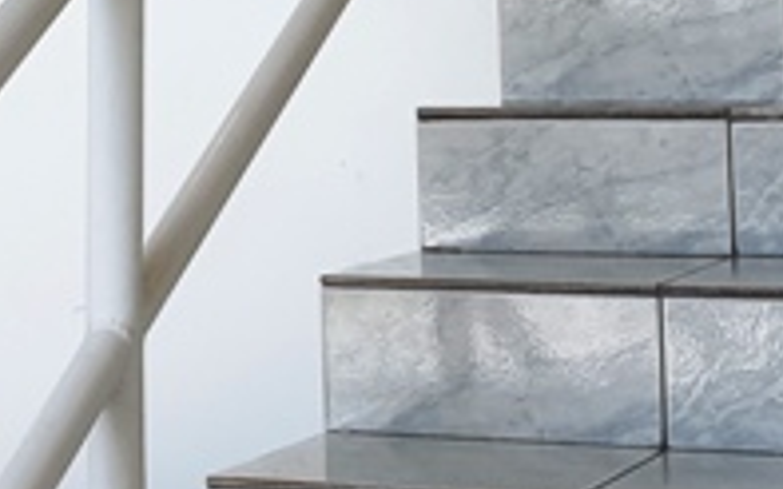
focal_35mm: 143
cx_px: -4
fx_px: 3051
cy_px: -127
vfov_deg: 9.0
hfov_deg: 14.4
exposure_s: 1/100
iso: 80
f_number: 2.4
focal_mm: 4.3
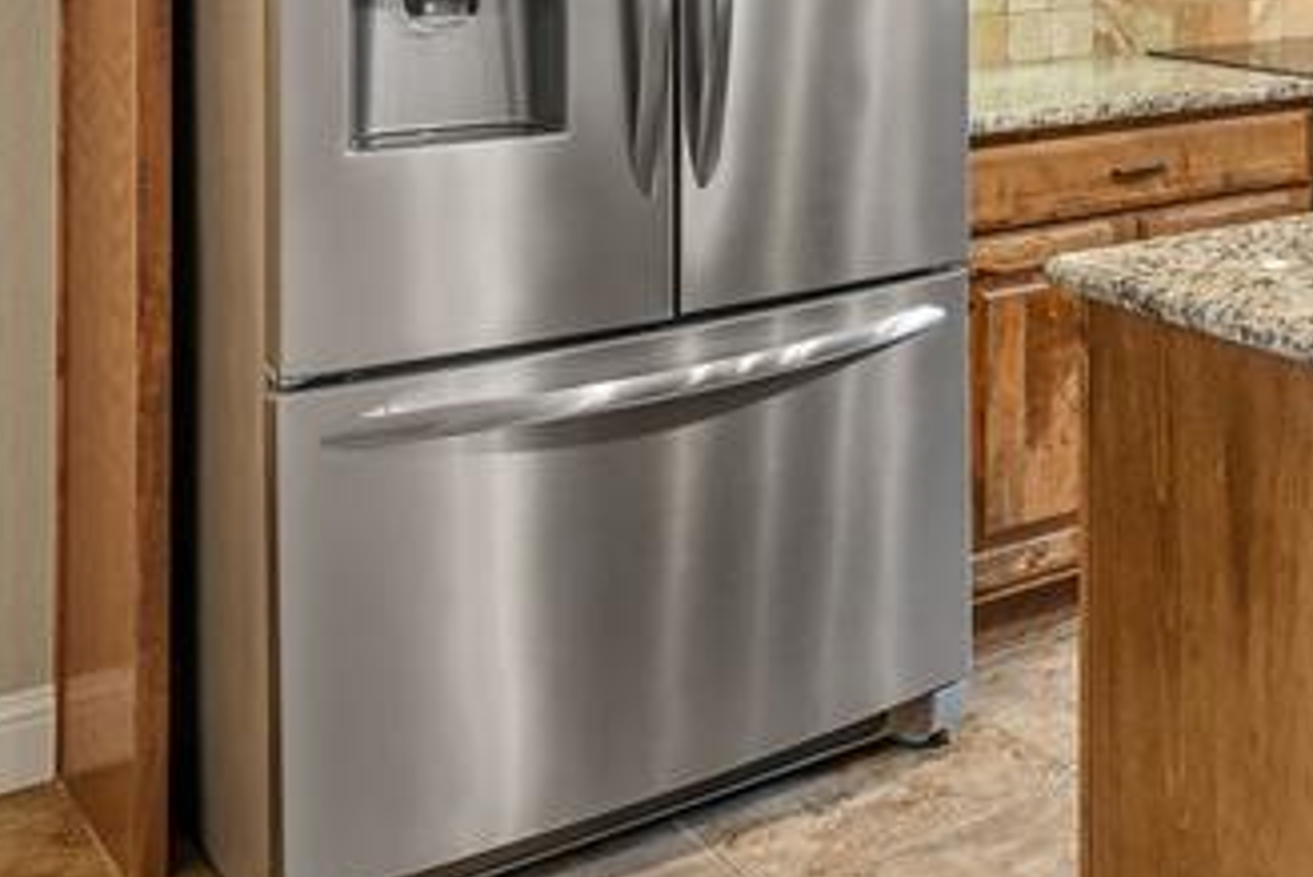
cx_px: 1537
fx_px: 1934
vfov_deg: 23.6
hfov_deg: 31.9
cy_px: -144
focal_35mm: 53
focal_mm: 17
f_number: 8
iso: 800
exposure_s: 1/13
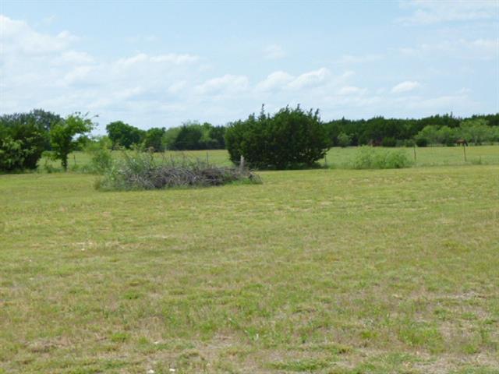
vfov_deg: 22.9
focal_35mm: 64
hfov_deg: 30.3
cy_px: 187
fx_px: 923
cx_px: 250
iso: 200
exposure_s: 1/1000
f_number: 4.5
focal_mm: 11.5
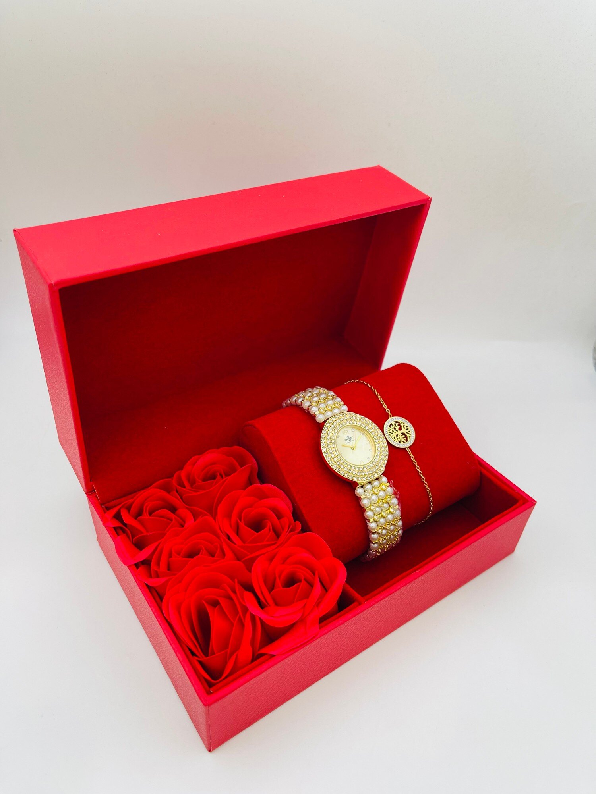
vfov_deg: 69.4
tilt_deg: -38.8
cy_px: 397
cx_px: 298
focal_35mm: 25
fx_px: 574
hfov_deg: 54.9
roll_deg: -4.3
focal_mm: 5.1
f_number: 1.6
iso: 32
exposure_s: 1/105
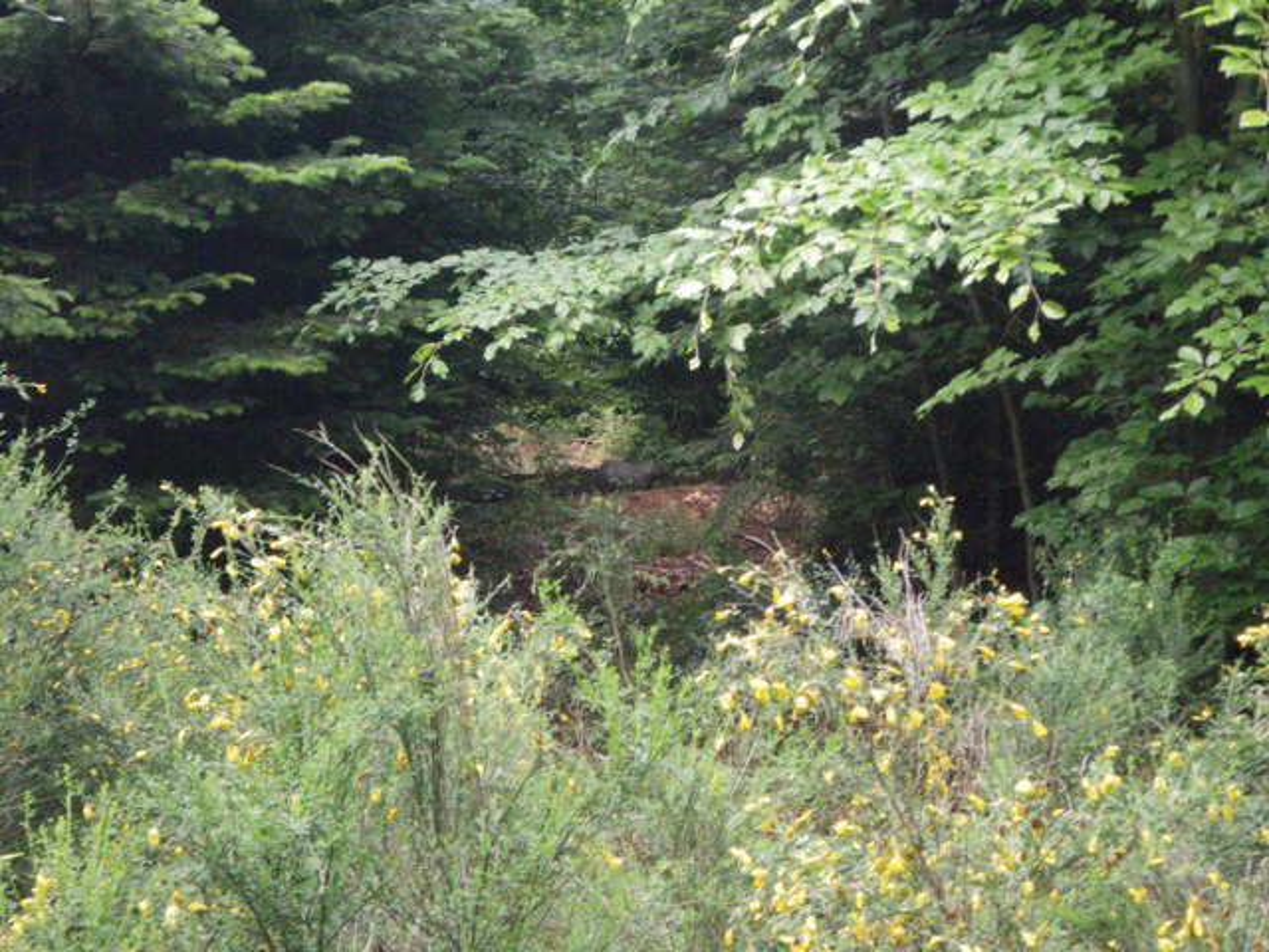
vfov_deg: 15.7
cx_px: 634
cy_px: 476
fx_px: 3446
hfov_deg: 20.9
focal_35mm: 94
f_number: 5
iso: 640
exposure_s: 1/125
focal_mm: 16.7
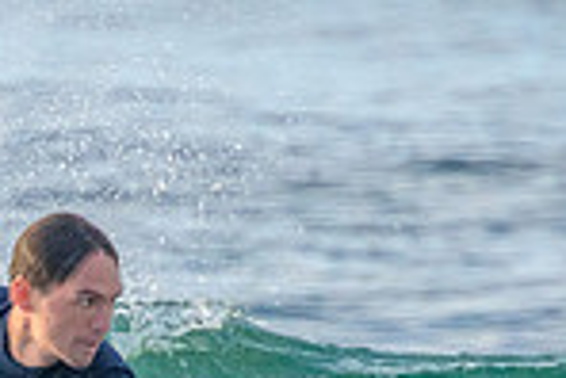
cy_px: 586
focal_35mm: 3130
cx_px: 161
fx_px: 49258
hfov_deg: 0.7
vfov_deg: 0.4
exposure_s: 1/2000
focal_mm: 800
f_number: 11
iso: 5000
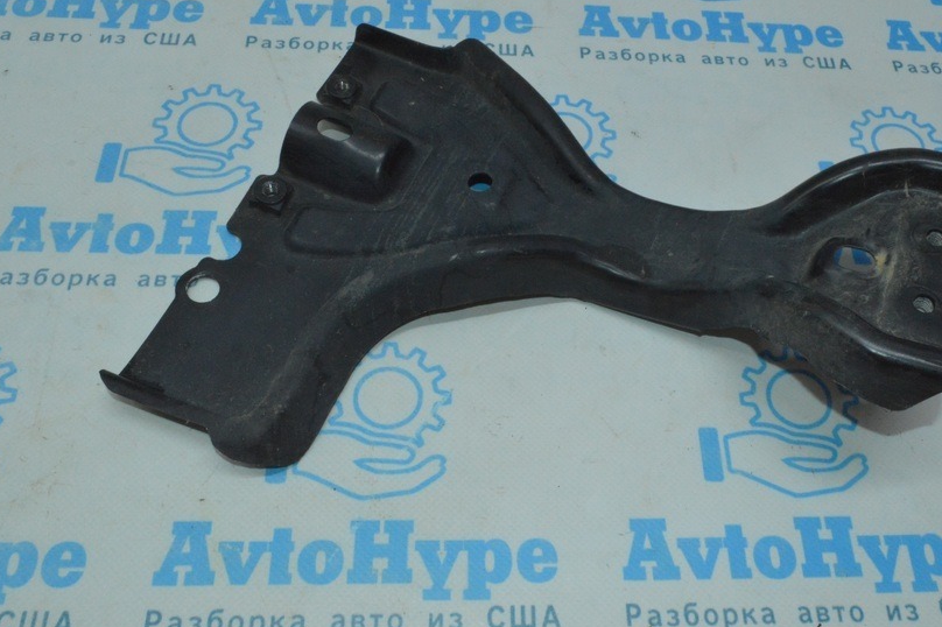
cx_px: 513
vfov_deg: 35.0
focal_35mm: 38
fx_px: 994
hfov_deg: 50.6
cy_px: 284
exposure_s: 1/50
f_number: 22
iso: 3200
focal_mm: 20
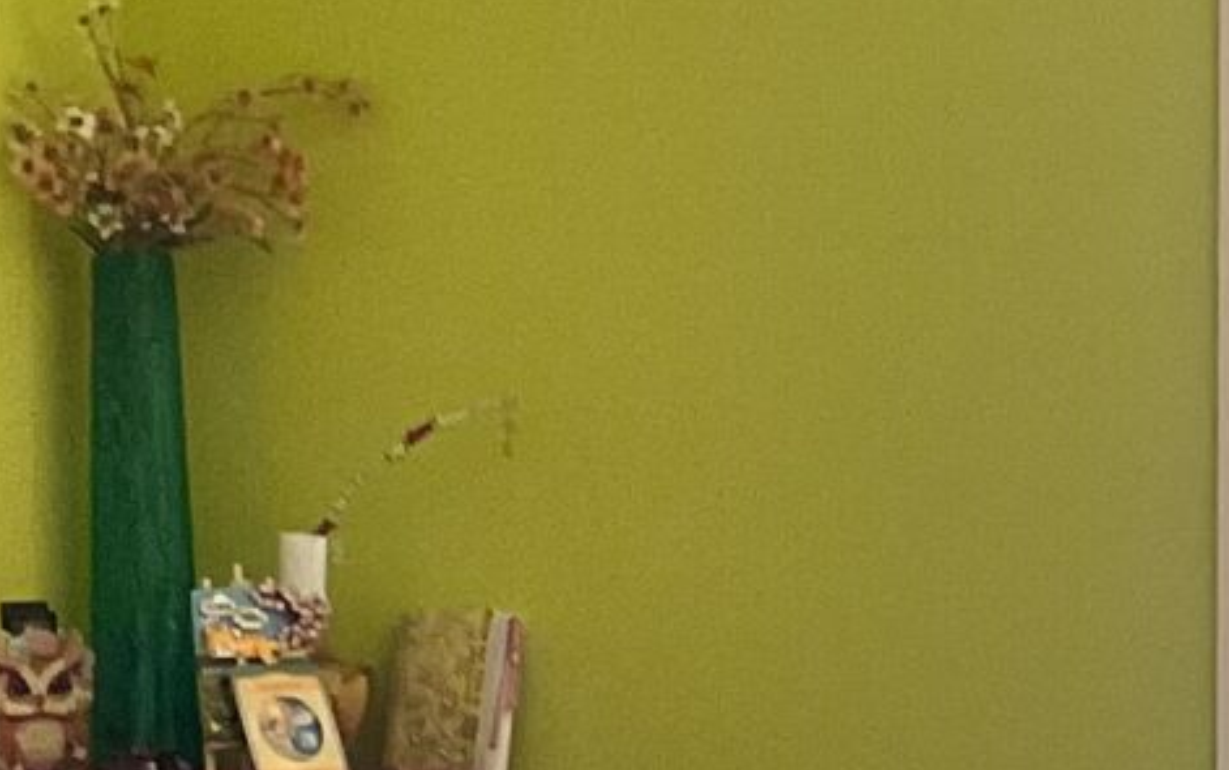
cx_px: 1571
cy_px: 901
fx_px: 5597
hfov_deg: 12.2
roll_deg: -1.6
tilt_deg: -5.2
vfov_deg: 7.8
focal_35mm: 167
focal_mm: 3
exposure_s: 1/122
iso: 64
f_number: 1.8
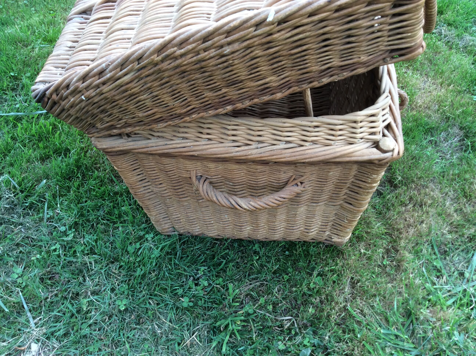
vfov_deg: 44.1
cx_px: 238
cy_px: 178
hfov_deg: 56.9
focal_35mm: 32
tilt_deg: -53.3
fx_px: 439
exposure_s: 1/50
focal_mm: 3.3
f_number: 2.4
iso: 40
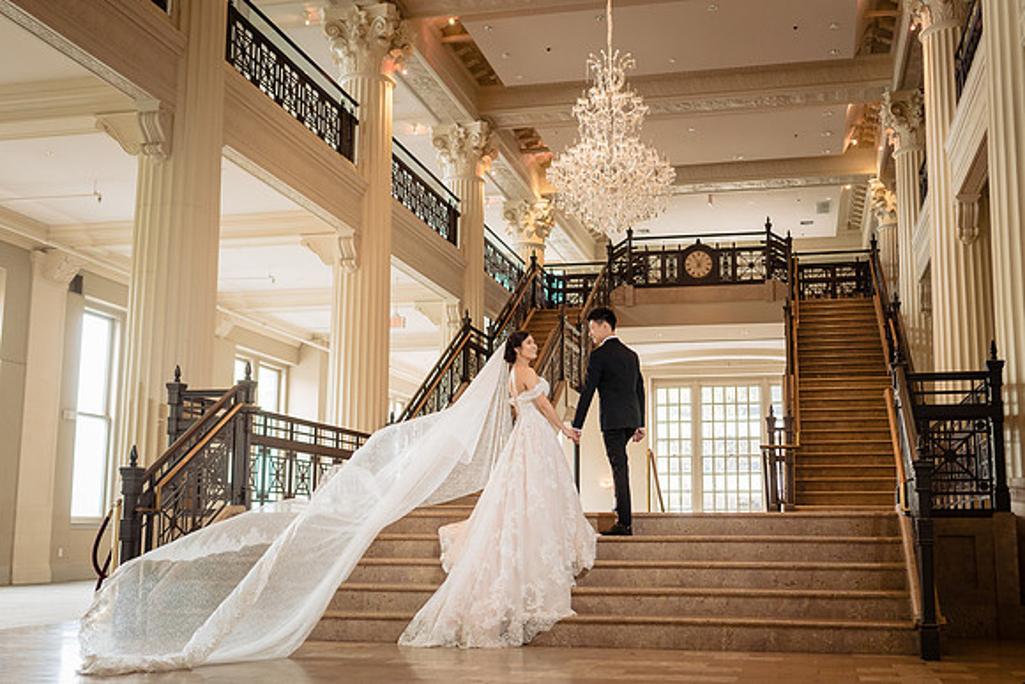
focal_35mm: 38
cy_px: 358
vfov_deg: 34.8
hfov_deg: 50.3
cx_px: 561
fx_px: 1091
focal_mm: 35
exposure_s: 1/200
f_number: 2.8
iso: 640
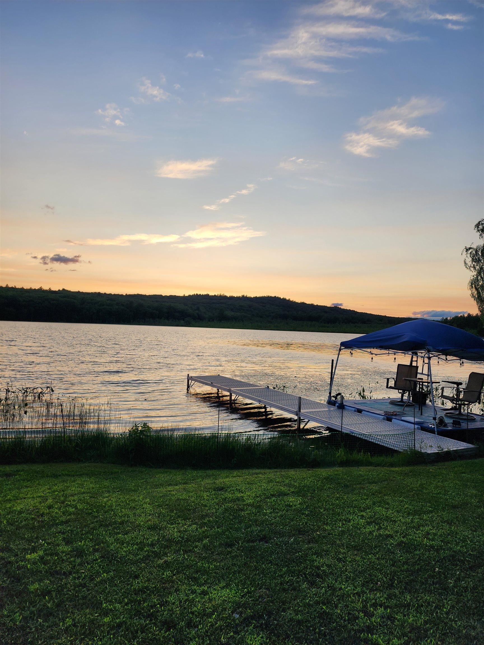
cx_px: 242
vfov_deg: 73.9
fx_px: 429
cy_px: 322
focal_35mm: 23
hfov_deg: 58.9
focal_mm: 6.4
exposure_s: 1/330
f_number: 1.8
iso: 12
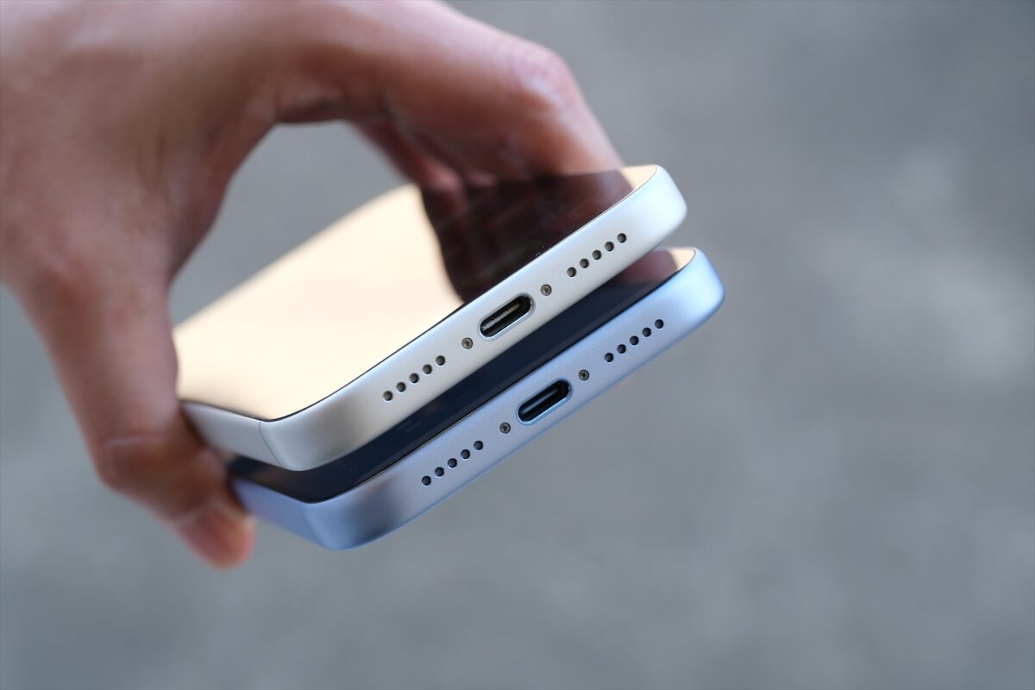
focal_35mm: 83
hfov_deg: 24.5
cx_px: 518
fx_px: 2386
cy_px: 345
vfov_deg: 16.5
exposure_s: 1/125
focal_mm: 55
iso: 320
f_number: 5.6
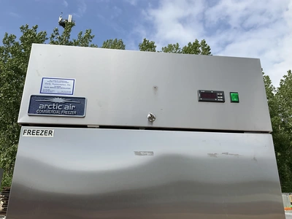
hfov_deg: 61.7
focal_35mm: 29
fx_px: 245
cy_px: 110
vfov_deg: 48.2
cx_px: 146
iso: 25
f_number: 1.8
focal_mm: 3
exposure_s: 1/2959
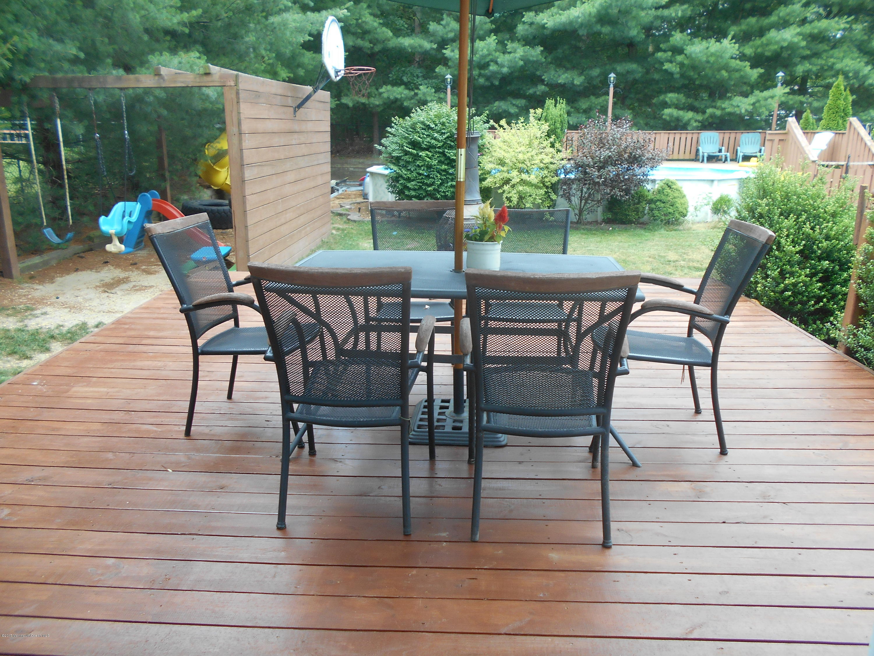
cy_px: 328
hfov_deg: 67.3
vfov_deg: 53.1
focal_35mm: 26
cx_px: 437
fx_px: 656
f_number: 3.2
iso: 80
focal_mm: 4.6
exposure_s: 1/80
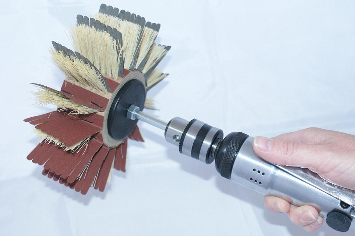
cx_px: 188
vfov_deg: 23.9
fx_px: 557
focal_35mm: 57
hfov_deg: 35.3
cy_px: 112
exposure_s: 1/160
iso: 800
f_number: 5.6
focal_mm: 35
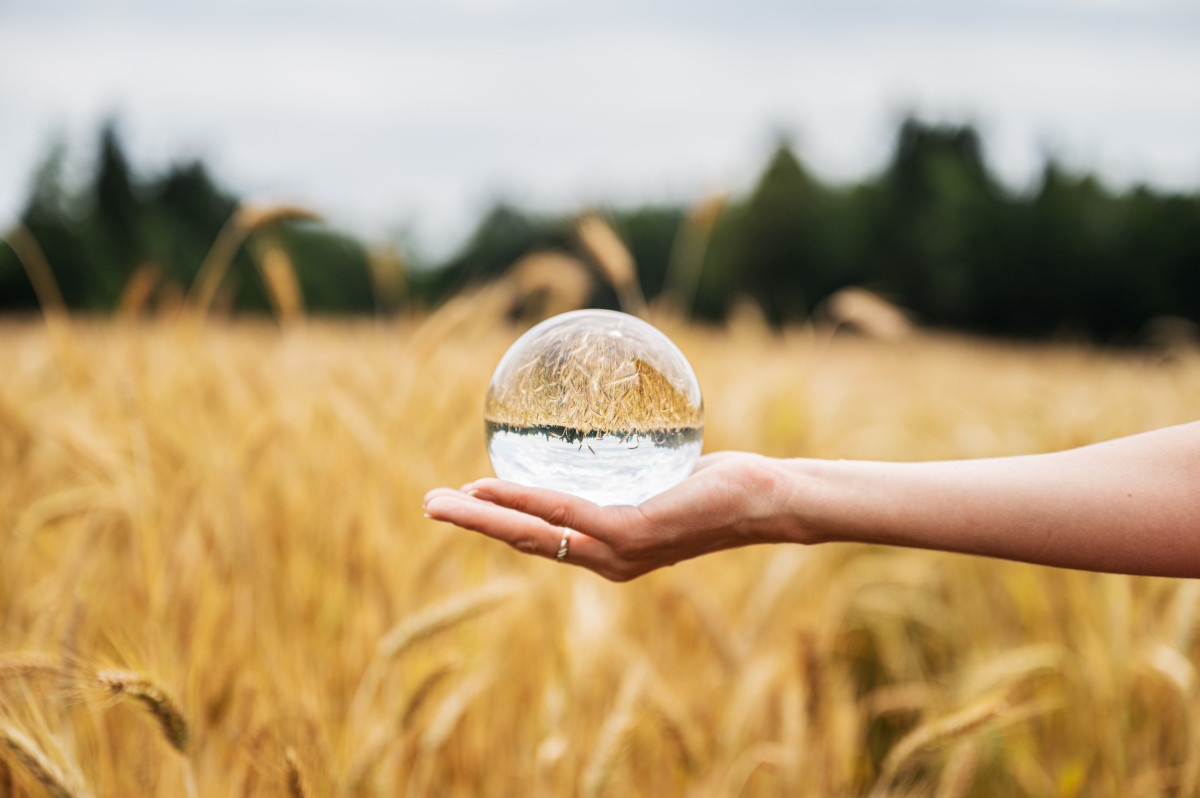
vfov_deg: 19.4
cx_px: 600
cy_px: 399
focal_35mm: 70
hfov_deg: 28.9
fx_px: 2331
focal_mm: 70
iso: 100
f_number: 2.8
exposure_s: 1/2000
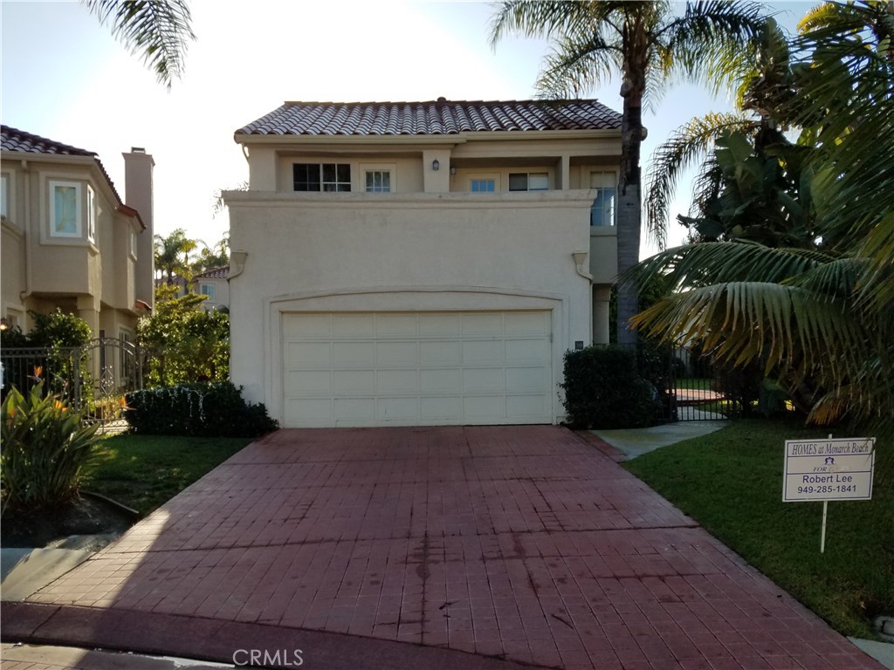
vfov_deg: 53.1
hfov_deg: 67.3
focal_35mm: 26
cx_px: 447
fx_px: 671
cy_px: 335
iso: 40
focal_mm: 4.2
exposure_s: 1/1368
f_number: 1.7
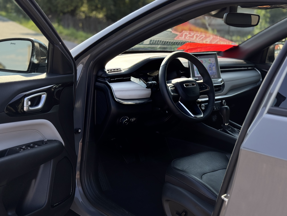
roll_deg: -3.9
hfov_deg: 39.7
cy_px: 108
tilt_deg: -13.4
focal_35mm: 48
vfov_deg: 30.3
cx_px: 144
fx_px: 398
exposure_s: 1/1637
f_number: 1.78
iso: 64
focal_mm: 6.76
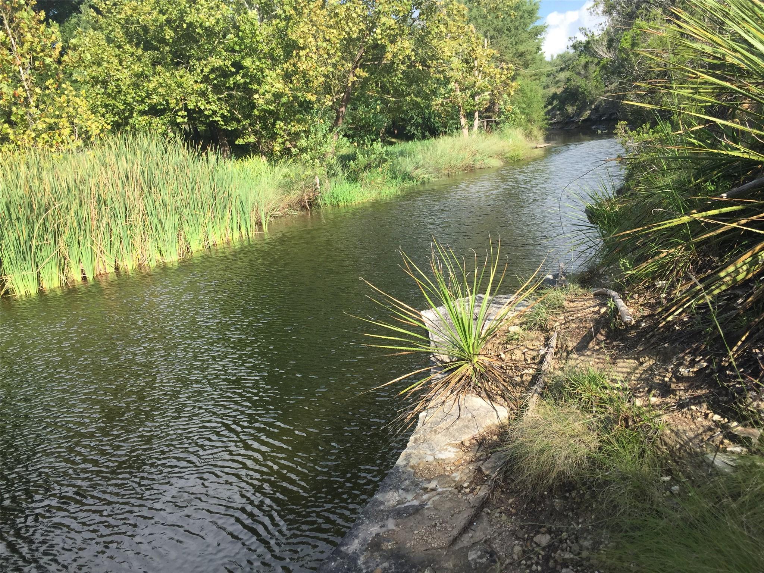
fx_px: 640
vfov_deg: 48.2
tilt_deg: -11.6
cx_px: 382
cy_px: 286
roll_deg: +7.4
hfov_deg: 61.7
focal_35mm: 29
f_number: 2.2
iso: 32
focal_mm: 4.15
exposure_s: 1/879
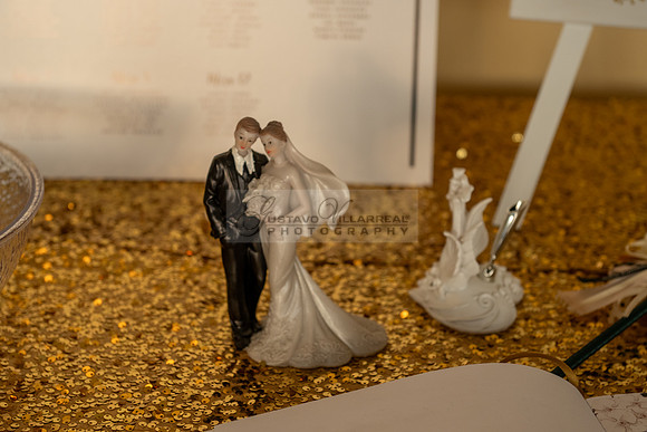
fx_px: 1258
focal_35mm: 70
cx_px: 324
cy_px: 216
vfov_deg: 19.5
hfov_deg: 28.8
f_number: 5.6
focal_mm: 70
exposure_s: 1/100
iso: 800
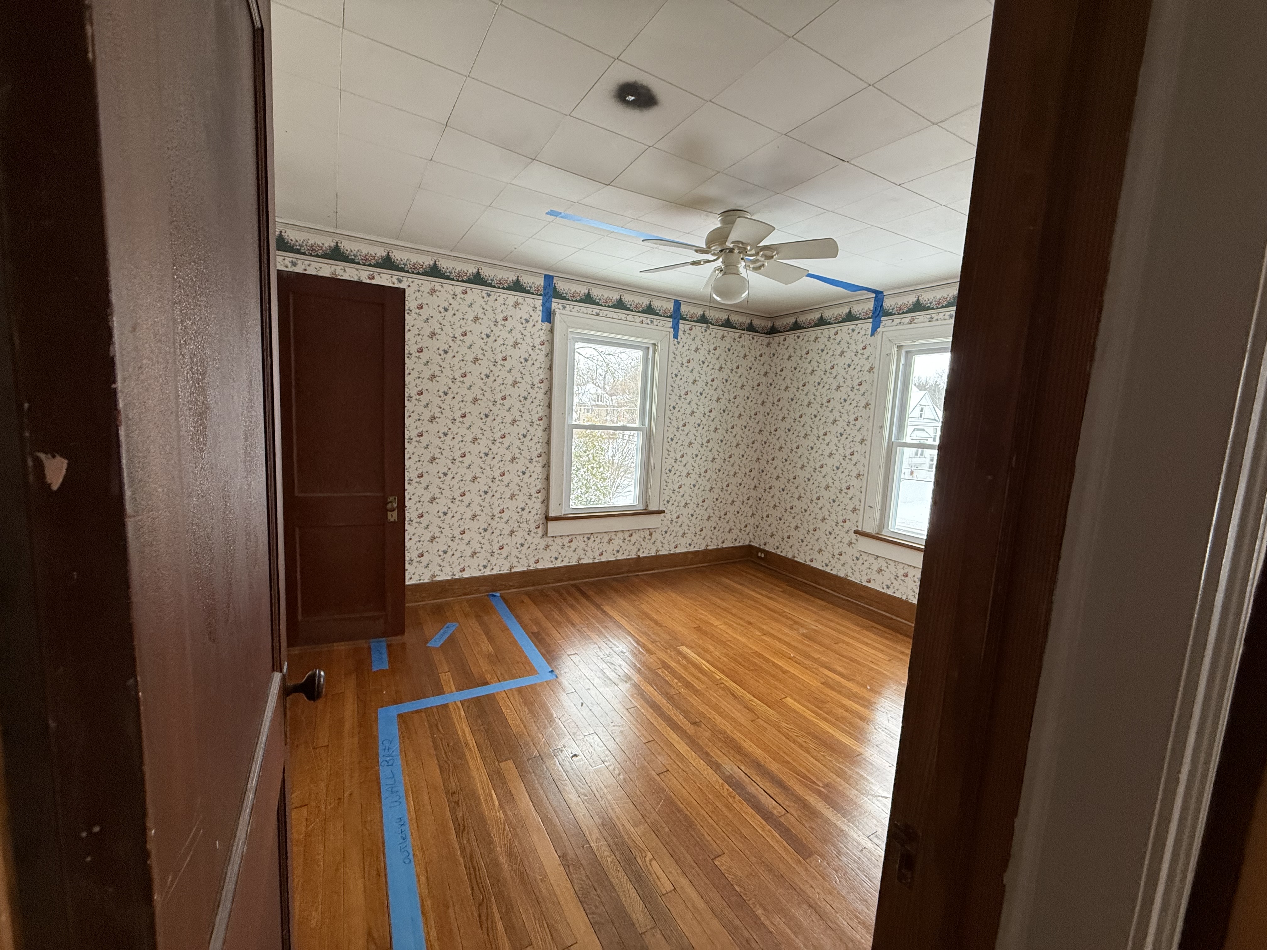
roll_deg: -2.8
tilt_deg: -5.2
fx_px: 512
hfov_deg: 102.1
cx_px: 634
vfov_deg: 85.7
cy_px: 475
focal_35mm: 14
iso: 250
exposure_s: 1/60
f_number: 2.2
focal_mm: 2.22
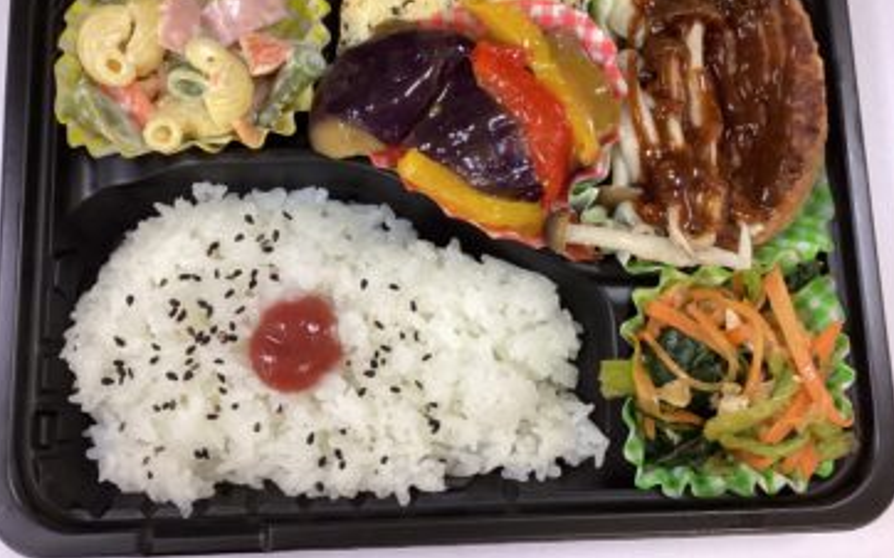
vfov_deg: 37.1
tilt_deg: -80.9
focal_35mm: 34
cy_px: 214
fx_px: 828
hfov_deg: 56.7
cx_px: 446
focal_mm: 3.3
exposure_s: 1/60
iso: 200
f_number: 2.4
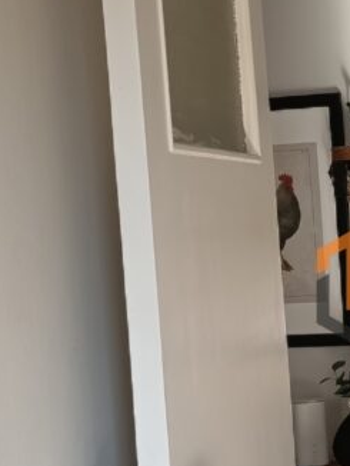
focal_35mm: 113
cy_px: 304
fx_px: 1521
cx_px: 473
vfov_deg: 17.4
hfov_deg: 12.6
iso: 156
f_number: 1.7
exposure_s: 1/100
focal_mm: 5.27
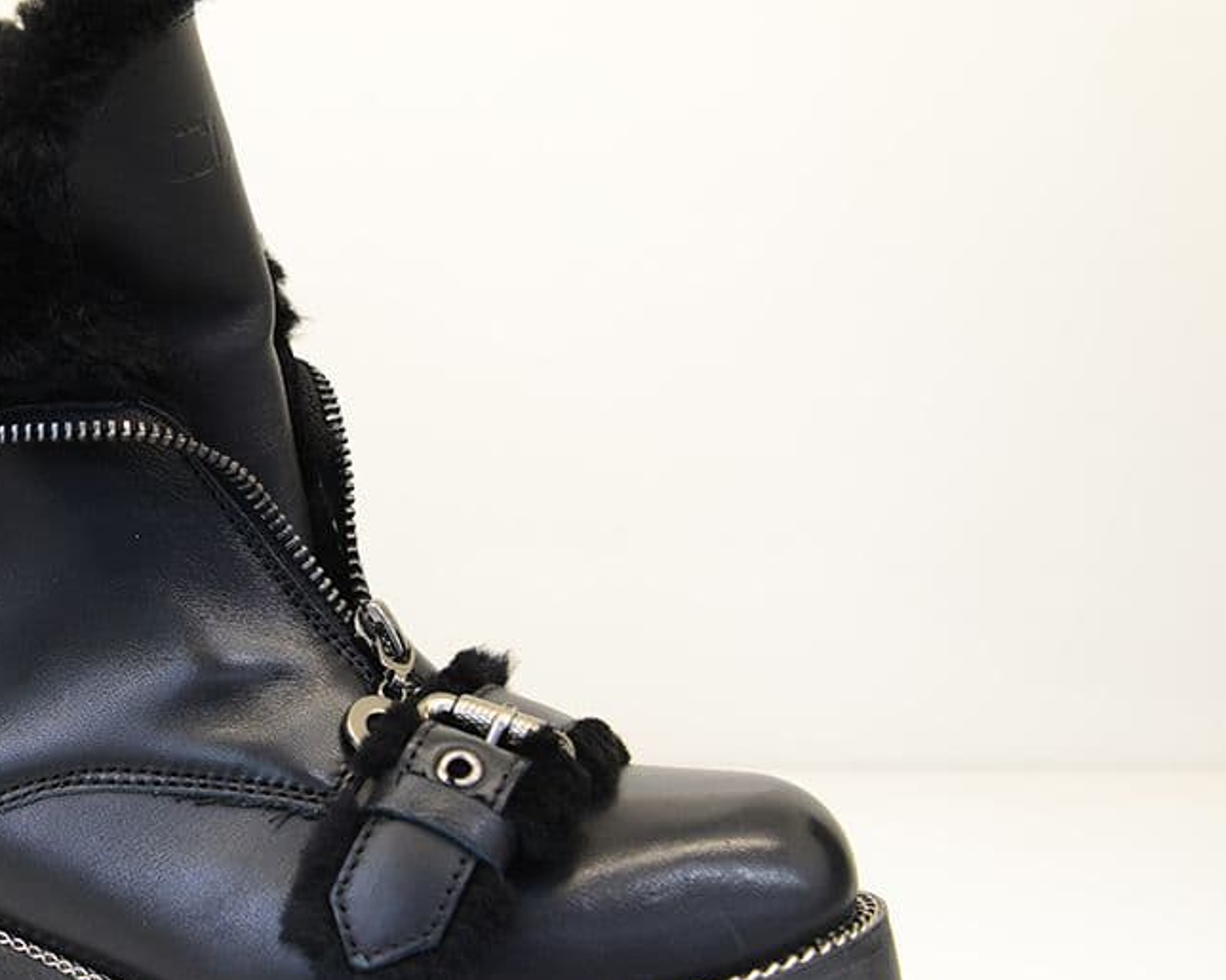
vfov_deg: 21.8
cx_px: 217
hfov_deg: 26.6
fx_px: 2540
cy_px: 518
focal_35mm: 70
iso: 640
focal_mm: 40
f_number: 5.6
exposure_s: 1/125
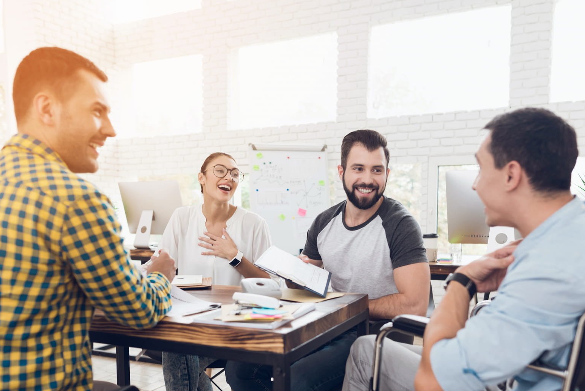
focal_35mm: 33
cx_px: 302
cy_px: 256
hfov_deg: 57.2
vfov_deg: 39.6
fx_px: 536
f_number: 2.5
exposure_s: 1/100
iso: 320
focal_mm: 24
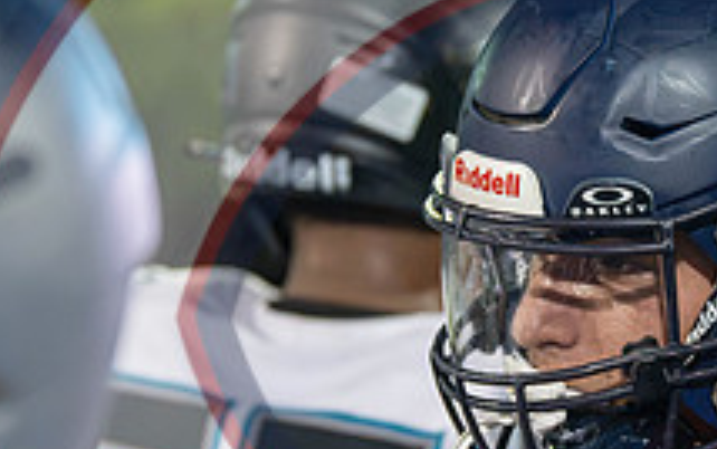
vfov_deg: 5.9
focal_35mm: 221
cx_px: 633
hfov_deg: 9.4
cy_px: 317
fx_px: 4321
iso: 12800
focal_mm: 80
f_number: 2.8
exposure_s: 1/1000
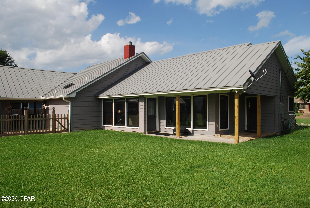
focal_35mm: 27
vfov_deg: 48.0
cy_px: 104
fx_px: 233
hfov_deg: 67.3
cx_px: 155
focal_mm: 18
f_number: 7.1
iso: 100
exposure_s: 1/200
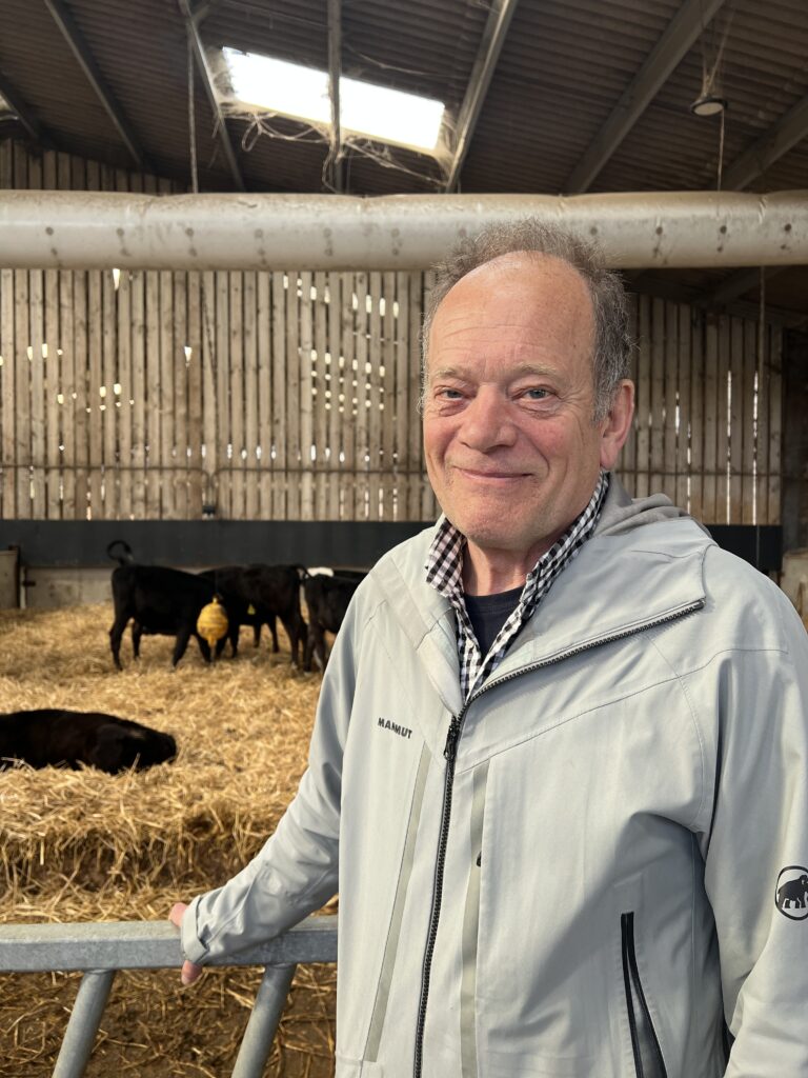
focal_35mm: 26
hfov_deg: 53.1
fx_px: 809
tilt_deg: -0.2
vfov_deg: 67.3
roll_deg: +0.5
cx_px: 404
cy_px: 539
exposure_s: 1/121
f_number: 1.5
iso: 64
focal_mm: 5.7
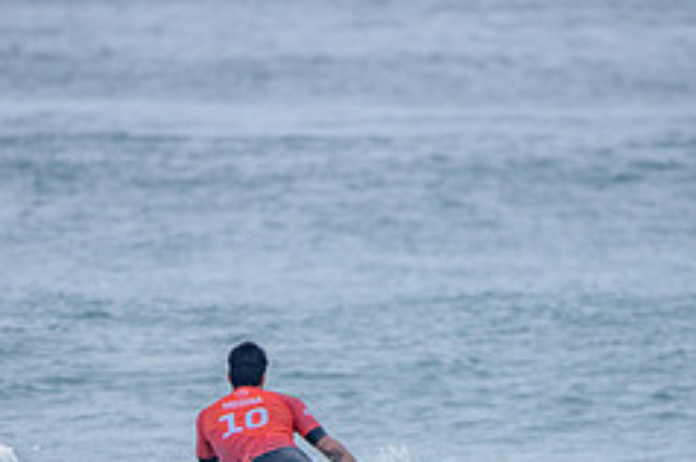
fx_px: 23574
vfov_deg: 1.1
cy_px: 542
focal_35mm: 1221
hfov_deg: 1.7
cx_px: 310
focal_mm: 500
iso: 250
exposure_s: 1/2000
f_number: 5.6
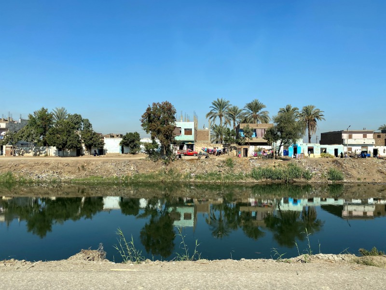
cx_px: 193
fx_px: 290
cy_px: 145
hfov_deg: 67.3
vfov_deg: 53.1
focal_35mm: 26
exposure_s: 1/2899
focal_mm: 4.25
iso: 32
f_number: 1.8
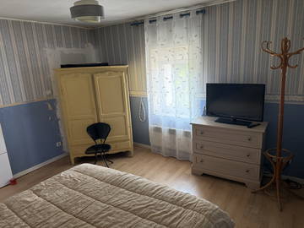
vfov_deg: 56.8
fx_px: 211
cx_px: 152
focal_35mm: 24
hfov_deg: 71.6
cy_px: 114
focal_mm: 6.76
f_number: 1.78
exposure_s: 1/105
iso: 200
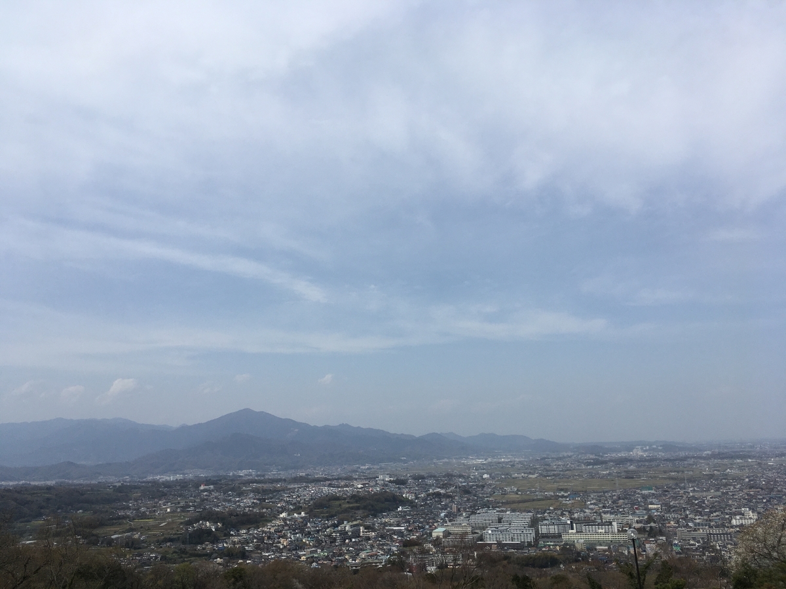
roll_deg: +2.9
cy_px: 294
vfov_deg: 48.2
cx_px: 393
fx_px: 658
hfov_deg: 61.7
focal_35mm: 29
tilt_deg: +12.2
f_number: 2.2
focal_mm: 4.15
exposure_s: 1/3205
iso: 25
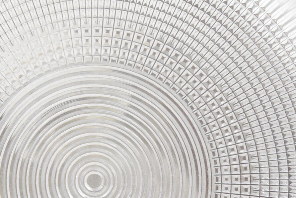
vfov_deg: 8.5
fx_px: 1325
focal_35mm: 161
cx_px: 88
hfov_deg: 12.7
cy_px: 180
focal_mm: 32
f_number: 6.3
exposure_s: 1/160
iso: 1600
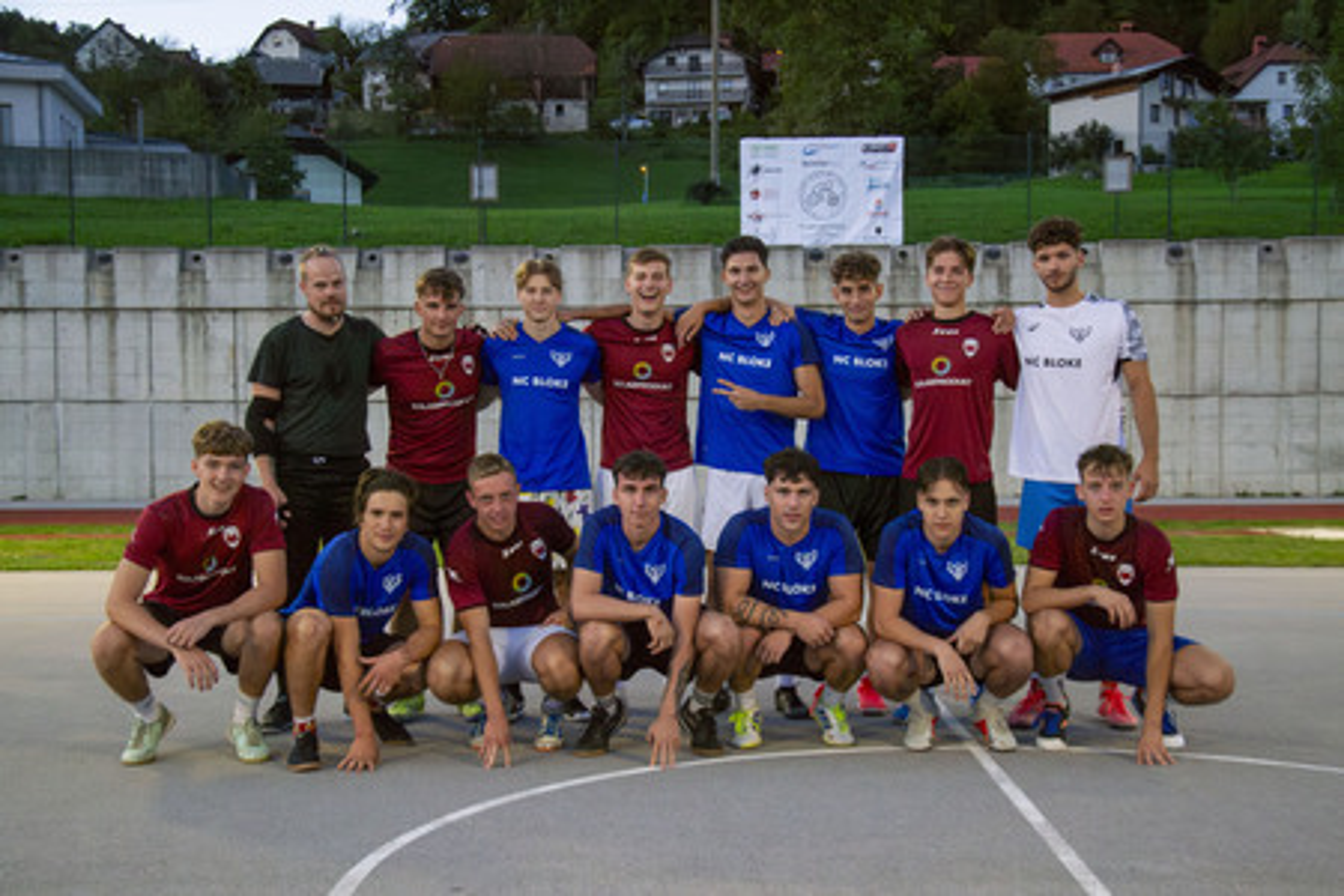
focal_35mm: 42
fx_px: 1568
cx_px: 672
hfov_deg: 46.4
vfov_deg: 31.9
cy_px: 448
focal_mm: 28
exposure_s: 1/100
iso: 400
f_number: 4
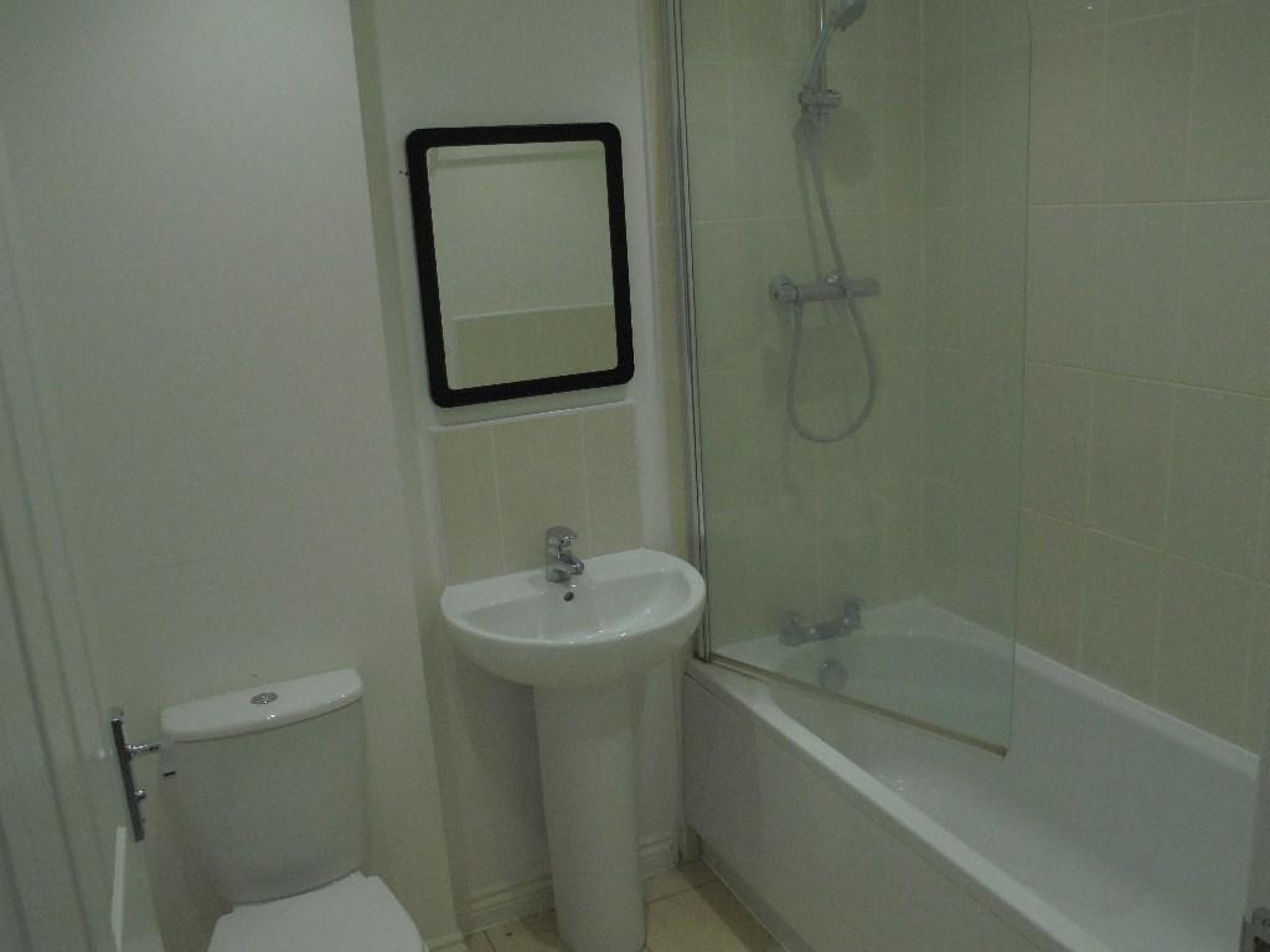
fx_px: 1064
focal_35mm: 29
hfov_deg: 61.7
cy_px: 476
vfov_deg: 48.2
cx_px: 635
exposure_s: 1/30
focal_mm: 5.3
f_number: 3.7
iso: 160
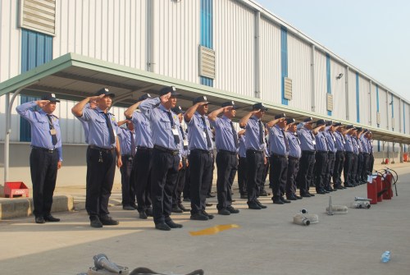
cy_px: 138
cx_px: 205
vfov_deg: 30.9
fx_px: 496
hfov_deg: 44.9
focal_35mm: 44
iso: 100
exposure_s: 1/200
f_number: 7.1
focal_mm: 29
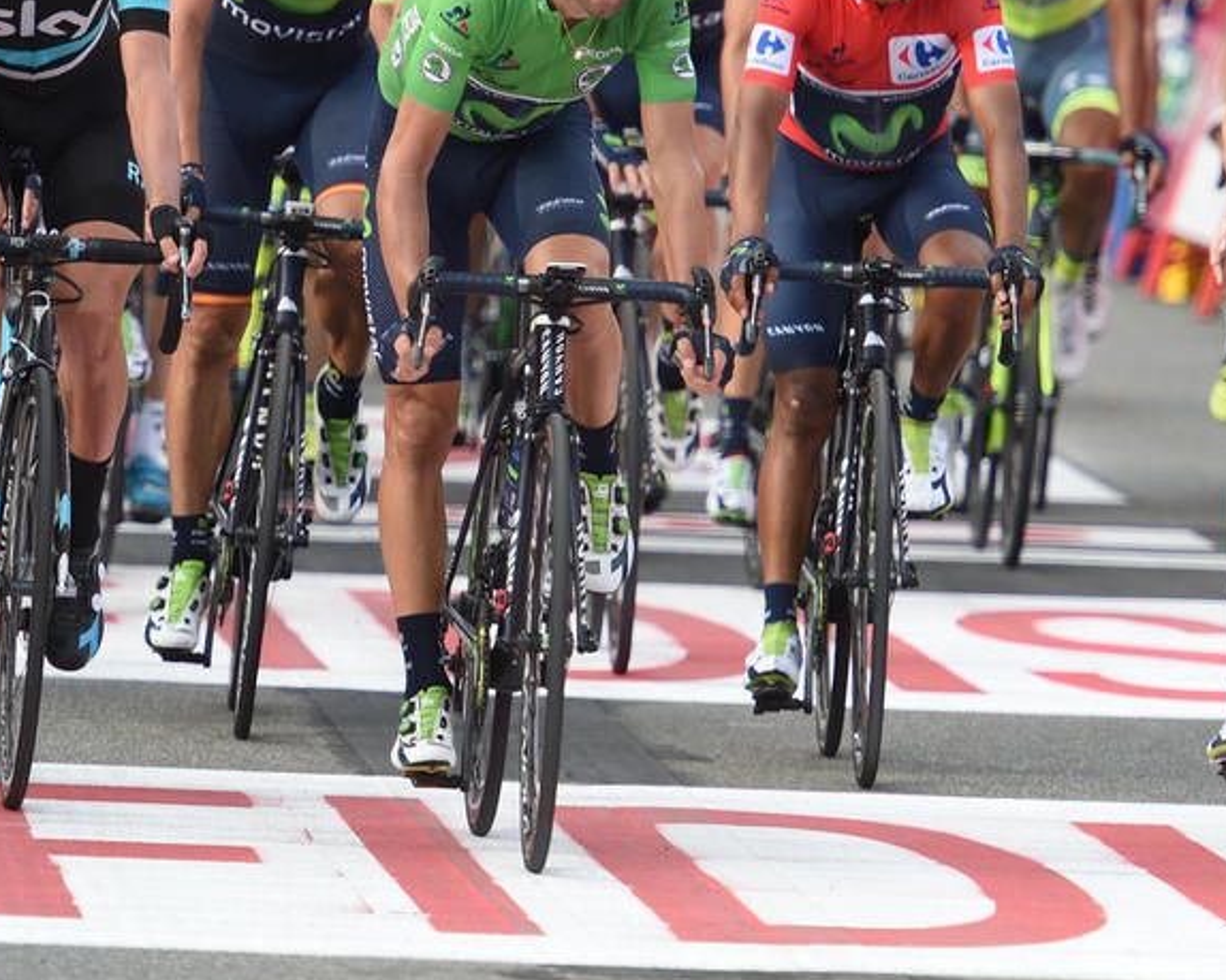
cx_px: 485
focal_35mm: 552
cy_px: 326
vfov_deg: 2.8
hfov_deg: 3.5
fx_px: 20026
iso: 1000
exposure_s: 1/1000
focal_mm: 330
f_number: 5.6
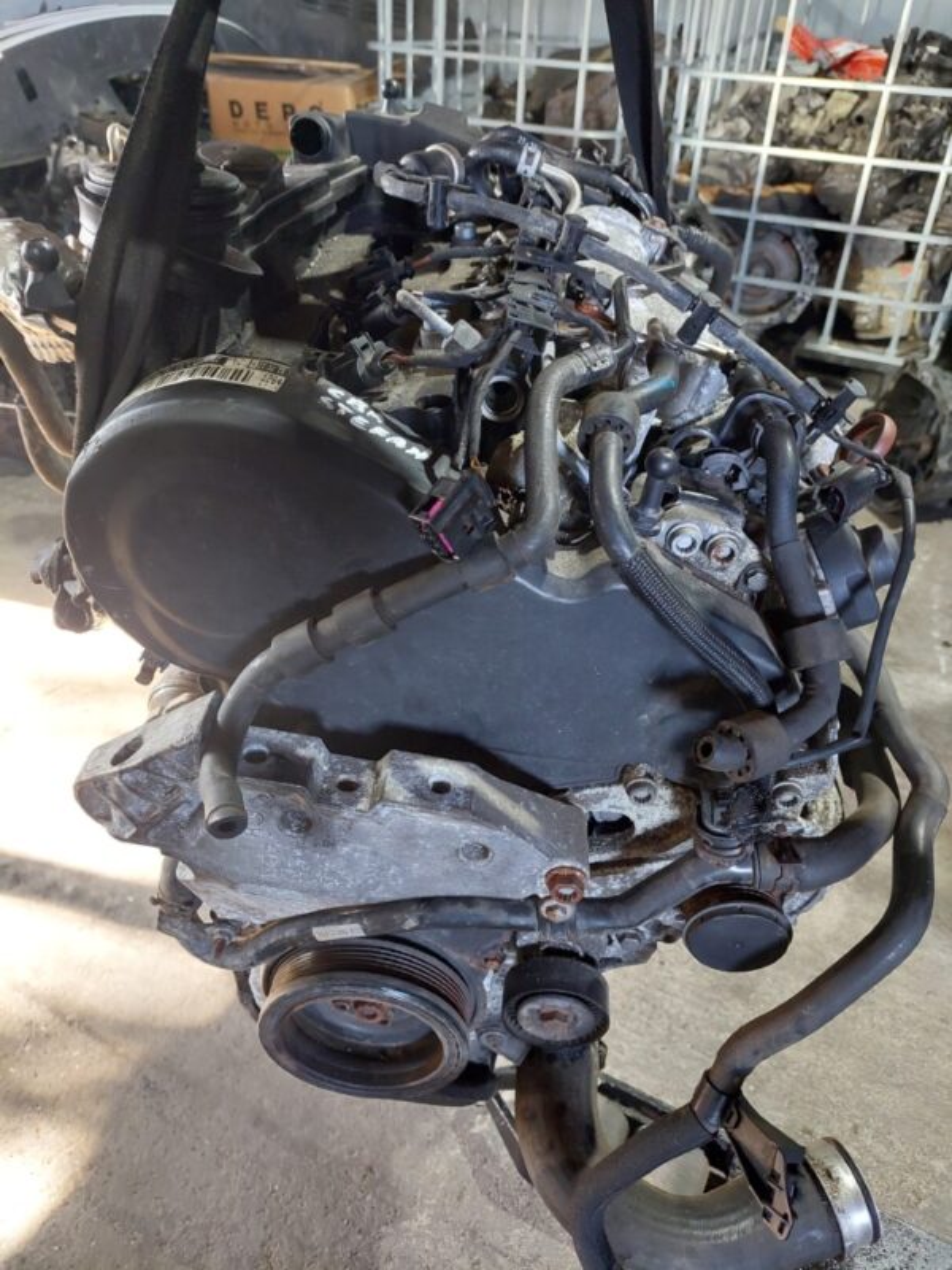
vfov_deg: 69.4
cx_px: 476
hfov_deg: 54.9
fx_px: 917
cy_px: 635
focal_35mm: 25
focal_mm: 5.23
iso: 500
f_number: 1.8
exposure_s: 1/50
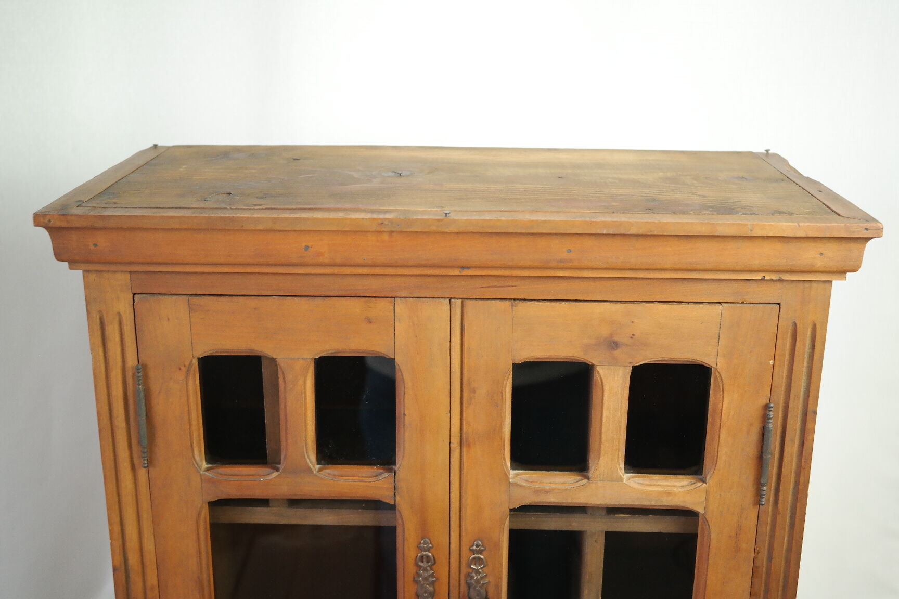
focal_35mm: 43
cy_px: 300
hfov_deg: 45.4
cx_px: 450
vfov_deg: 31.2
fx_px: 1074
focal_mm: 28
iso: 800
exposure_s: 1/30
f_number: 6.3
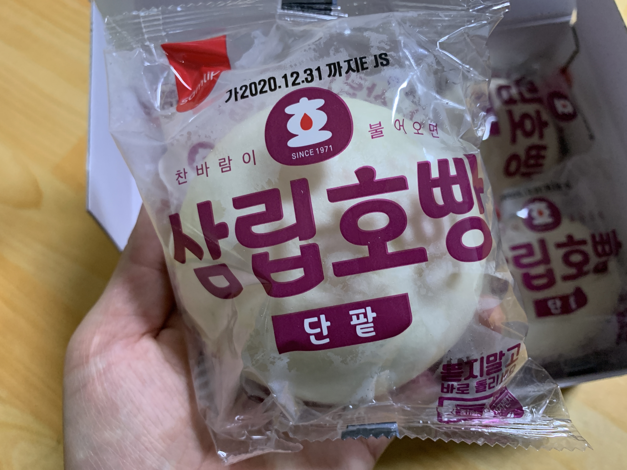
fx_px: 471
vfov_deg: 53.1
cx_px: 314
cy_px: 235
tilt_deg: -71.1
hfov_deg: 67.3
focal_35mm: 26
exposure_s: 1/40
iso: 320
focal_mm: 4.25
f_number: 1.8
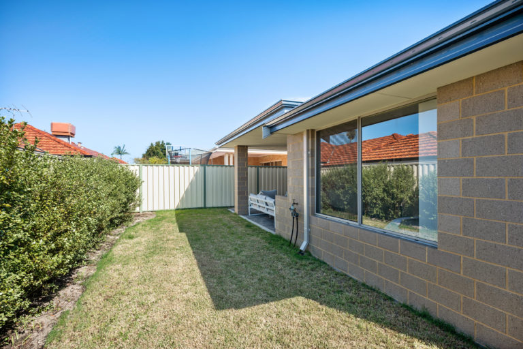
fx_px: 240
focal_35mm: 16
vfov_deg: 72.1
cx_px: 262
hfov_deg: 95.0
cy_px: 174
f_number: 8
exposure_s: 1/125
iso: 100
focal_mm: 16.5
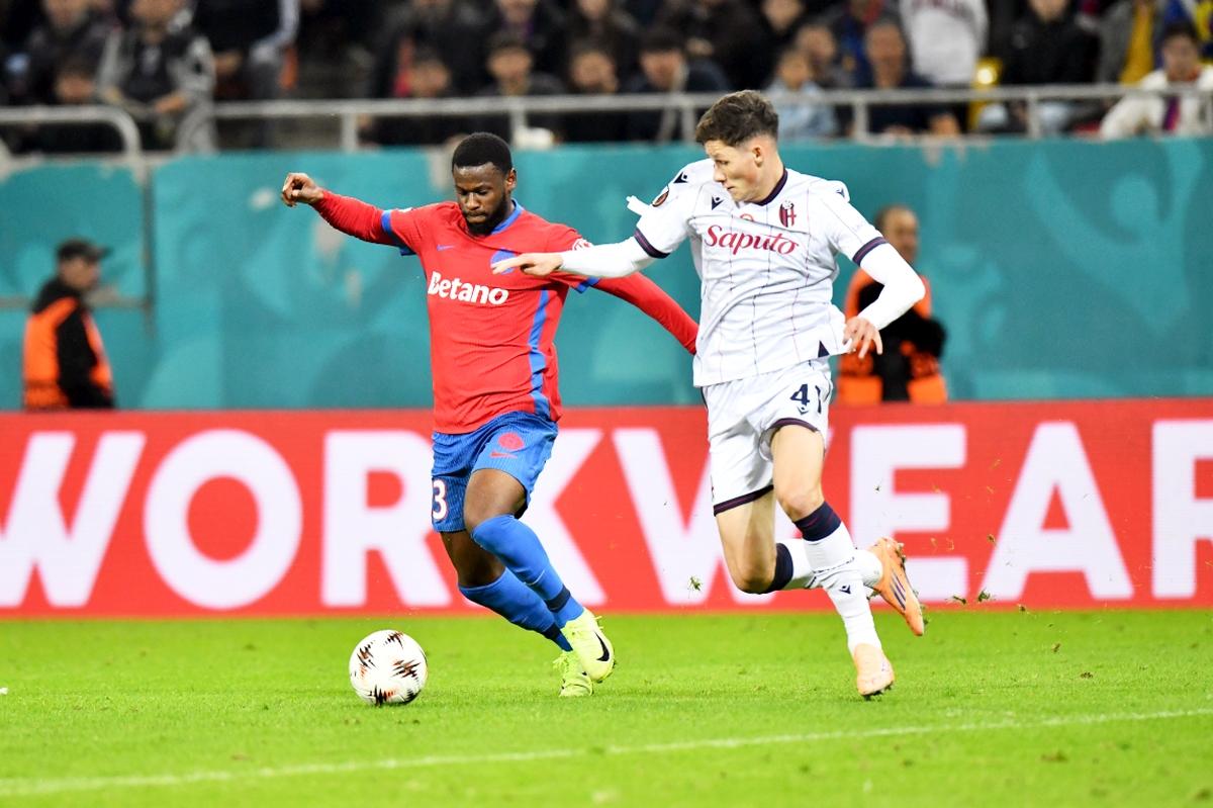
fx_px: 13472
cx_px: 606
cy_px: 404
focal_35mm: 400
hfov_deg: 5.2
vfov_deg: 3.4
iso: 2500
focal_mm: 400
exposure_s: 1/2000
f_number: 3.2
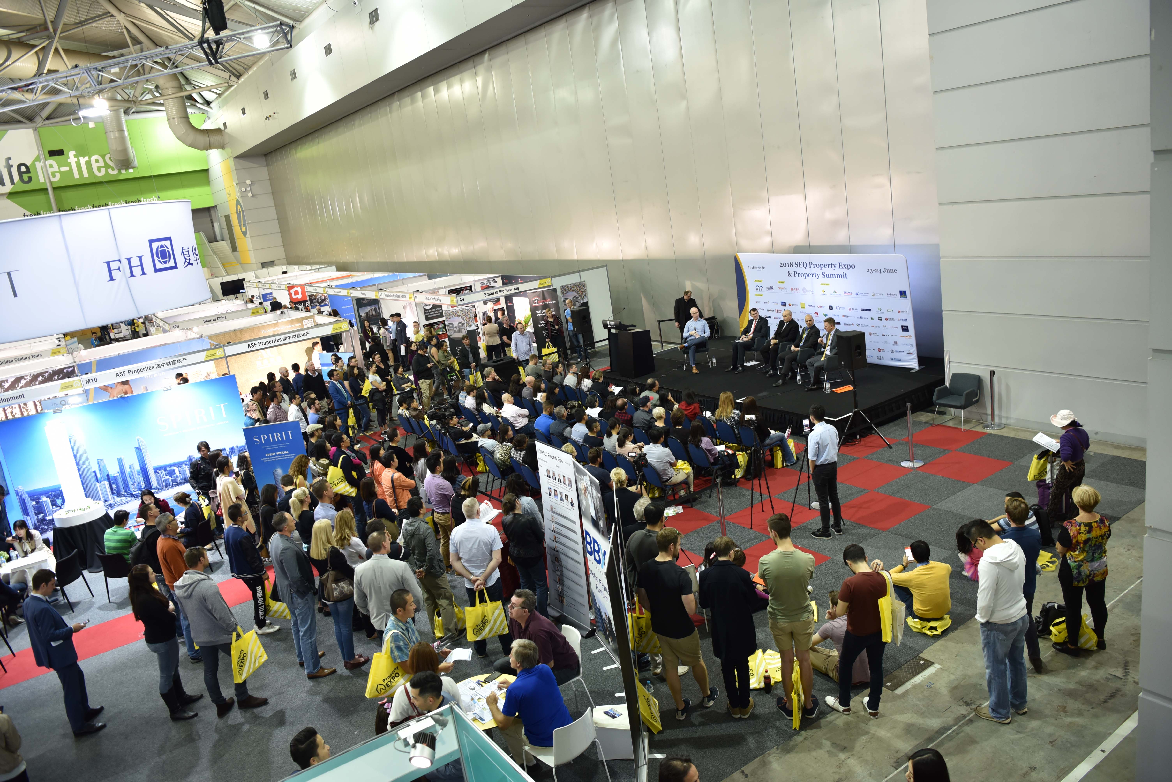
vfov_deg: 48.0
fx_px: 879
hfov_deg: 67.4
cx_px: 586
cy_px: 391
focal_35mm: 27
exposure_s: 1/30
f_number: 2.8
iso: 720
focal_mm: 27
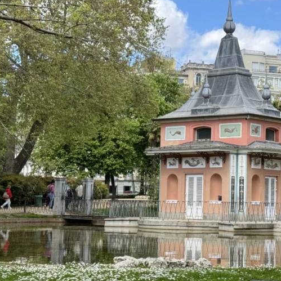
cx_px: 210
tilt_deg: +6.6
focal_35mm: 87
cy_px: 110
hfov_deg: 19.8
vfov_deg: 19.9
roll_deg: -0.9
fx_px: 799
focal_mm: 6.86
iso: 64
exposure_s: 1/1923
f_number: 1.78
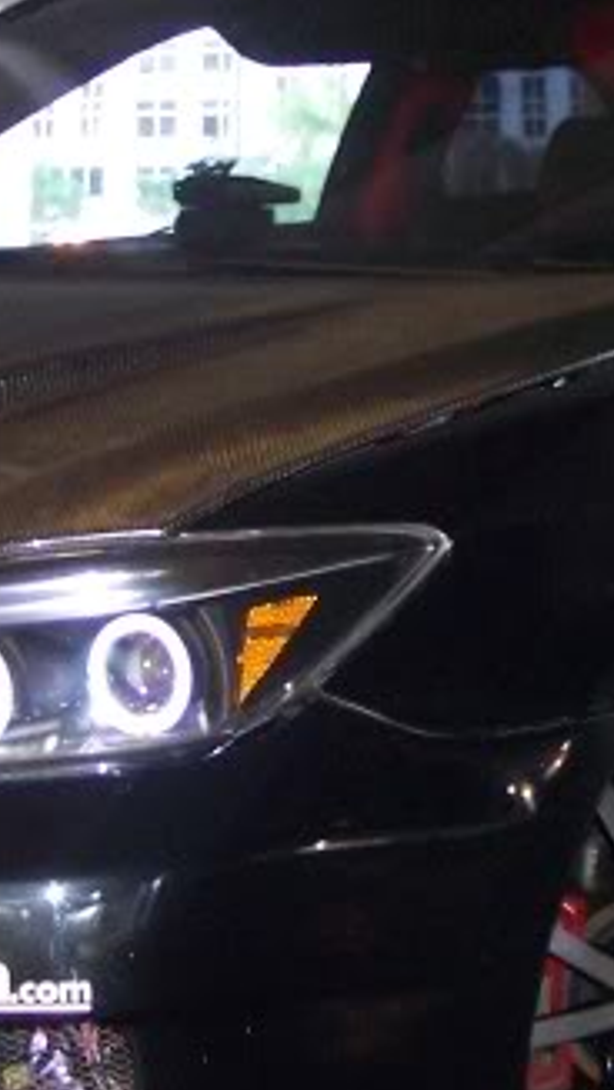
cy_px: 370
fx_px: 5035
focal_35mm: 174
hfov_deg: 7.0
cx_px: 374
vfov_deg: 12.4
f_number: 3
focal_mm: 8.5
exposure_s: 1/2
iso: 160
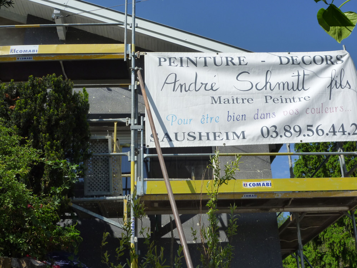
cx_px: 178
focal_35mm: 47
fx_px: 485
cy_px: 134
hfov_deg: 40.4
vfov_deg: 30.9
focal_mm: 8.3
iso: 125
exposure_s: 1/500
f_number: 5.6
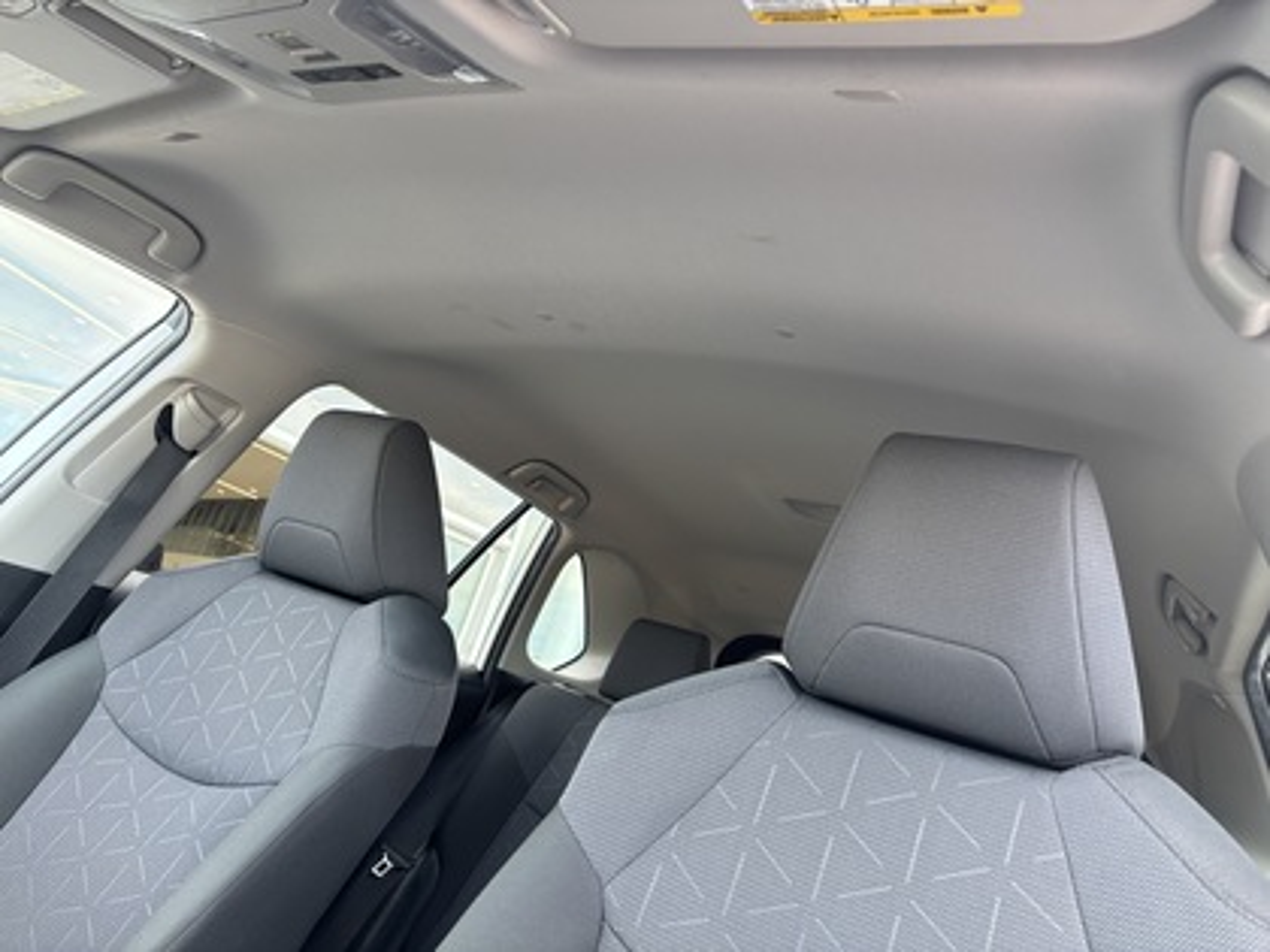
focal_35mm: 26
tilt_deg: +16.1
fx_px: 954
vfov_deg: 53.1
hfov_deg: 67.3
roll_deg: -18.6
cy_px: 476
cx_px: 635
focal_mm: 5.96
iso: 125
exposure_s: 1/121
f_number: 1.6
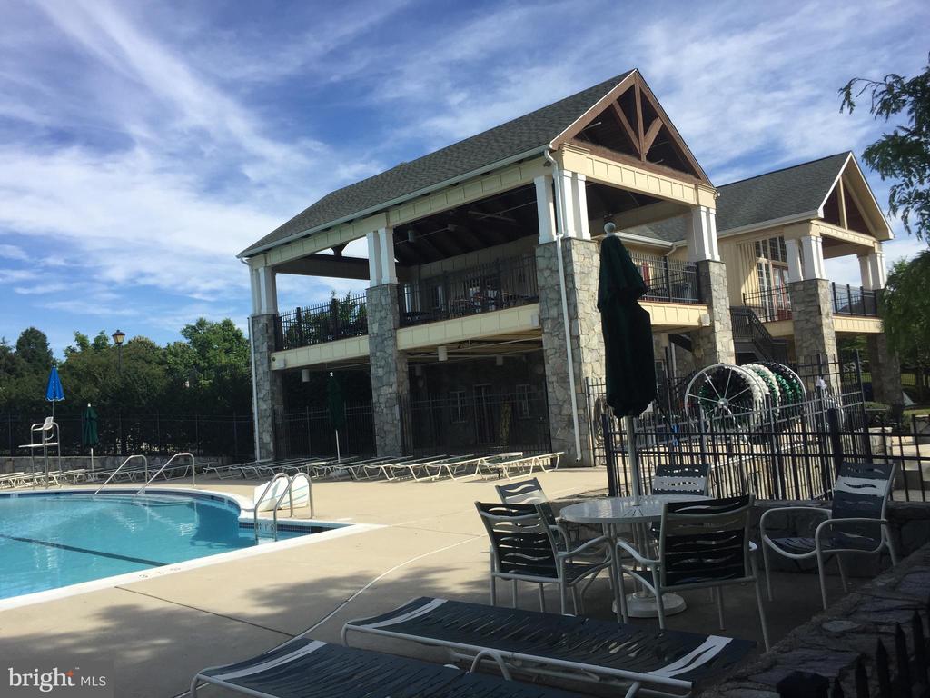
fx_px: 779
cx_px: 465
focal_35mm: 29
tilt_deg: +5.0
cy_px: 349
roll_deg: +3.3
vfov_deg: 48.2
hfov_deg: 61.7
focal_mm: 4.15
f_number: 2.2
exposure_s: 1/1647
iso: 32
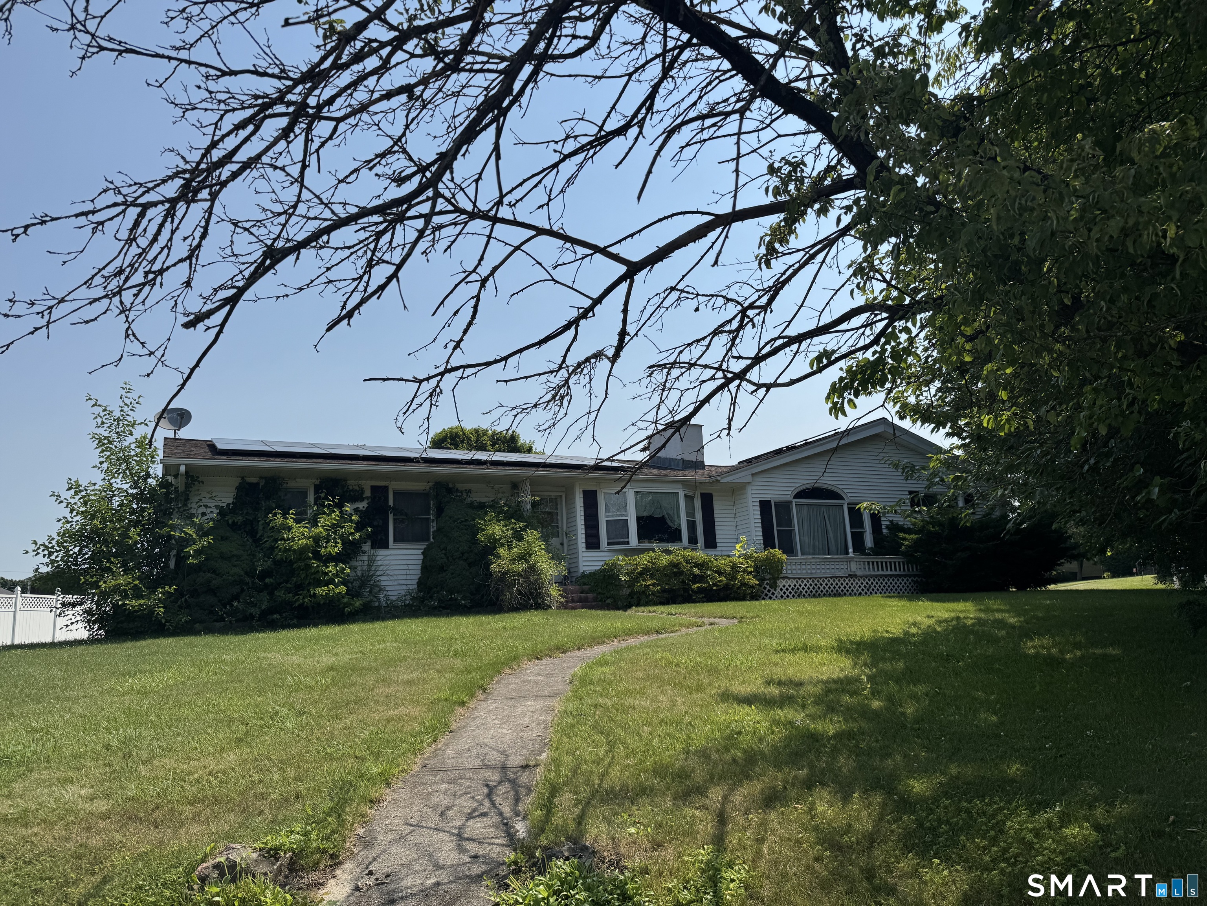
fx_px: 837
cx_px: 604
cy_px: 453
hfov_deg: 71.6
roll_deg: +3.0
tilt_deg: +11.3
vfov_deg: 56.8
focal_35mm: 24
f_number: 1.78
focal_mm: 6.76
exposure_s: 1/9009
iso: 80
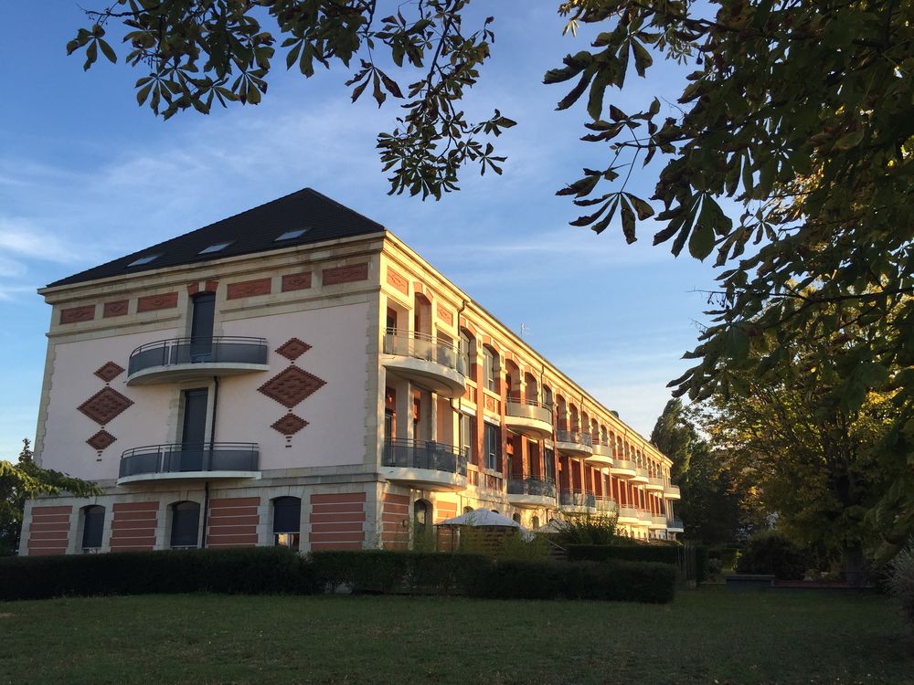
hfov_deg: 61.7
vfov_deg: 48.2
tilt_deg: +14.8
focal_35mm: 29
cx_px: 457
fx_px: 766
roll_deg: -0.4
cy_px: 342
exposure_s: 1/628
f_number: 2.2
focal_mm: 4.15
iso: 32
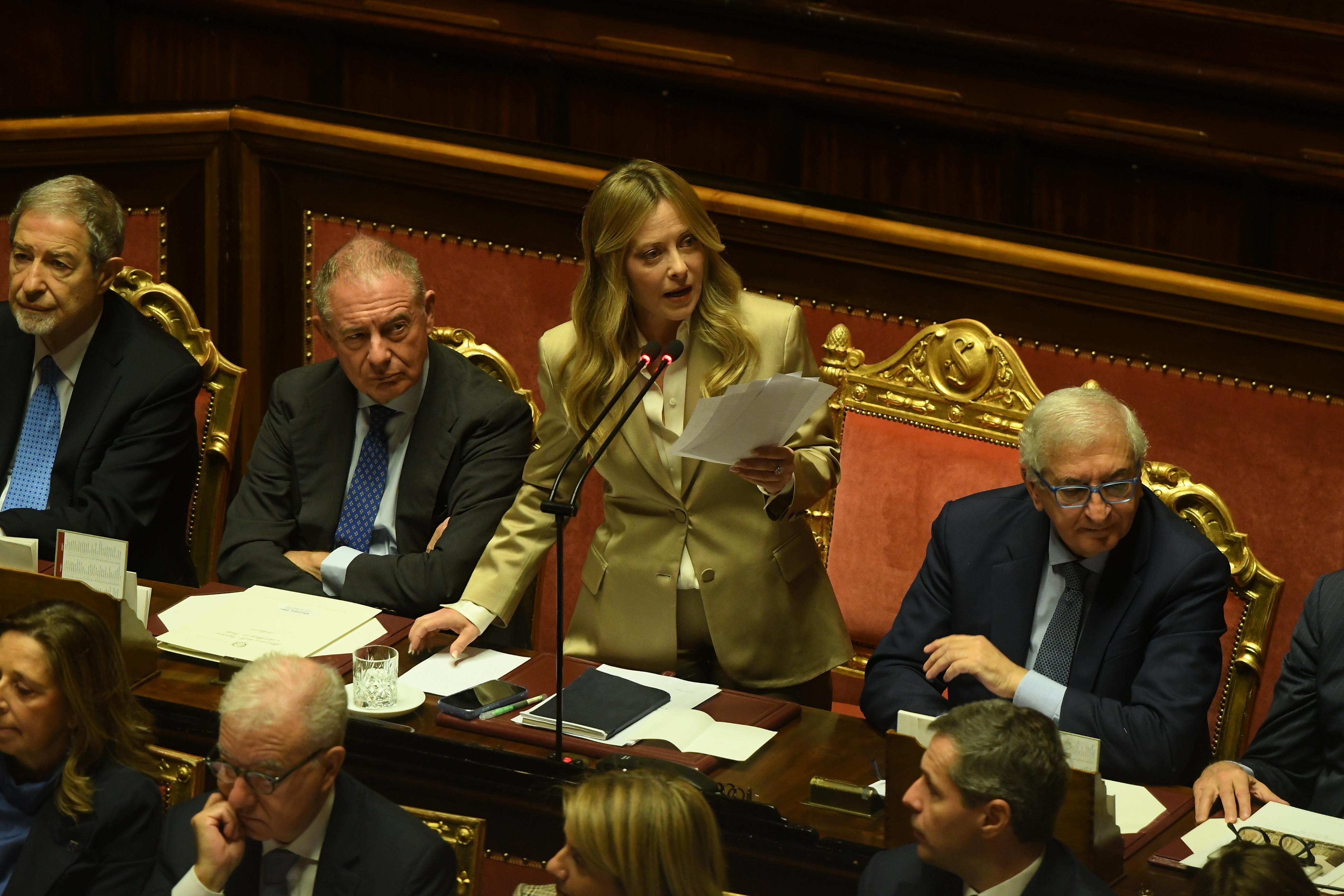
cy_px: 448
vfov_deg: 5.0
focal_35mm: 278
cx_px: 672
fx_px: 10359
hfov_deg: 7.4
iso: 2500
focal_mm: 185
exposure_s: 1/160
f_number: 3.2
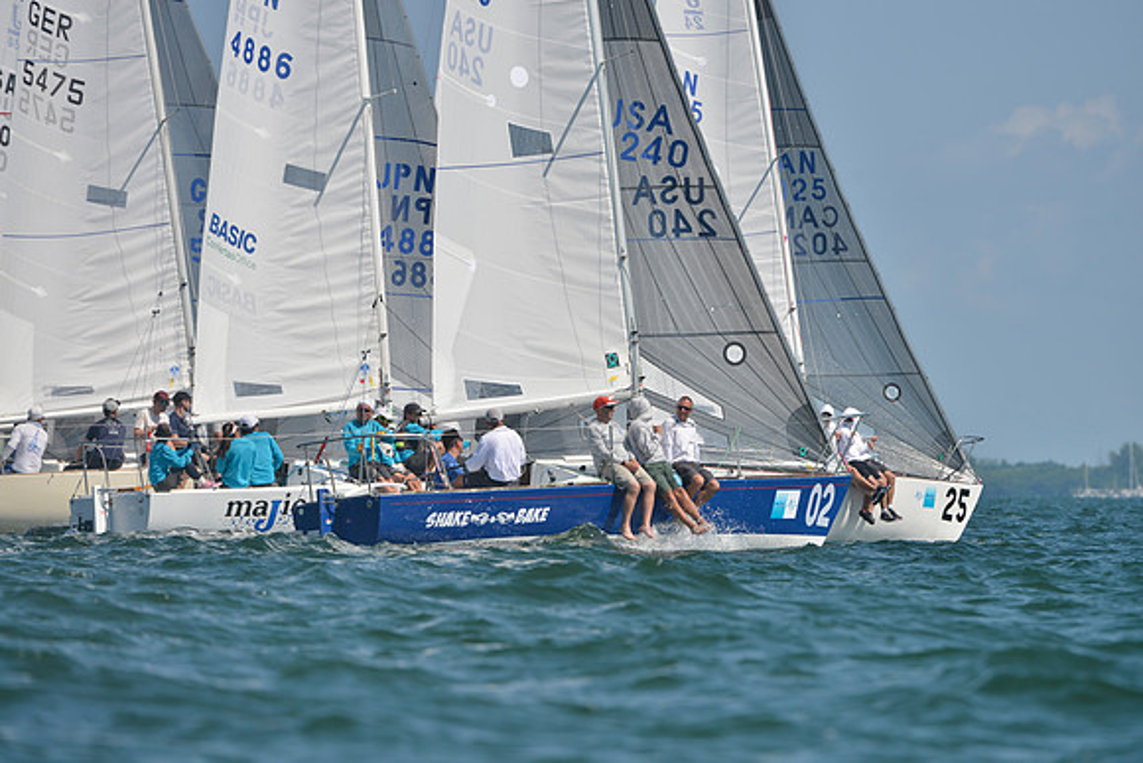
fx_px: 12702
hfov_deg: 5.2
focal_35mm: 400
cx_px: 572
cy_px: 382
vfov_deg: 3.4
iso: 200
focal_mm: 400
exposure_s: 1/1000
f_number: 8
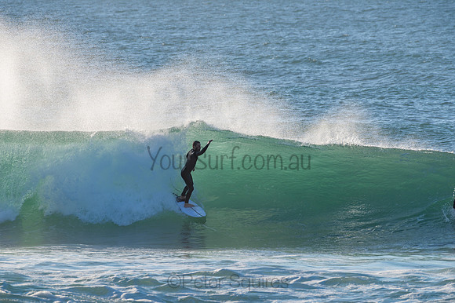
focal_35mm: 613
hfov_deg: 3.4
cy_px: 152
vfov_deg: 2.2
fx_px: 7740
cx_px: 228
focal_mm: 500
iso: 64
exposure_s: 1/320
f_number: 10
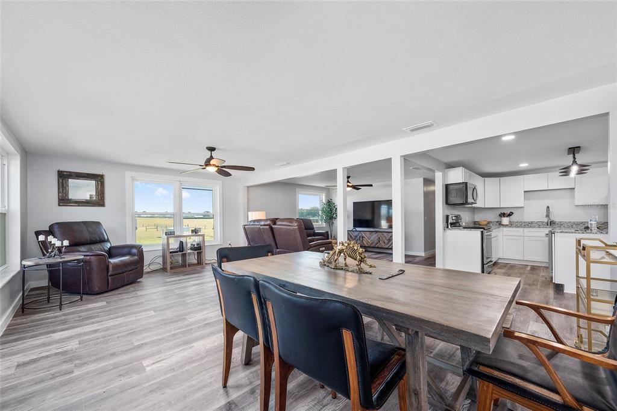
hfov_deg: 104.3
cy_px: 206
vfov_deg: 81.2
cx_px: 308
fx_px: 240
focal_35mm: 14
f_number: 6.3
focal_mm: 14
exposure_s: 1/20
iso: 250
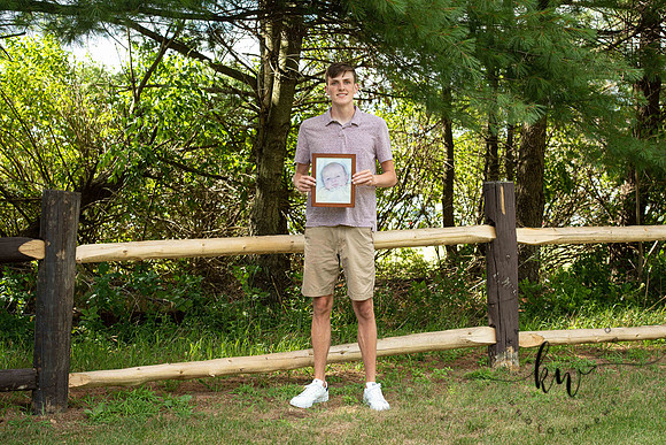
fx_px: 1295
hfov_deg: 28.8
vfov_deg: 19.5
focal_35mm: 70
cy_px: 222
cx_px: 333
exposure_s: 1/200
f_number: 6.3
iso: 400
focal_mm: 70
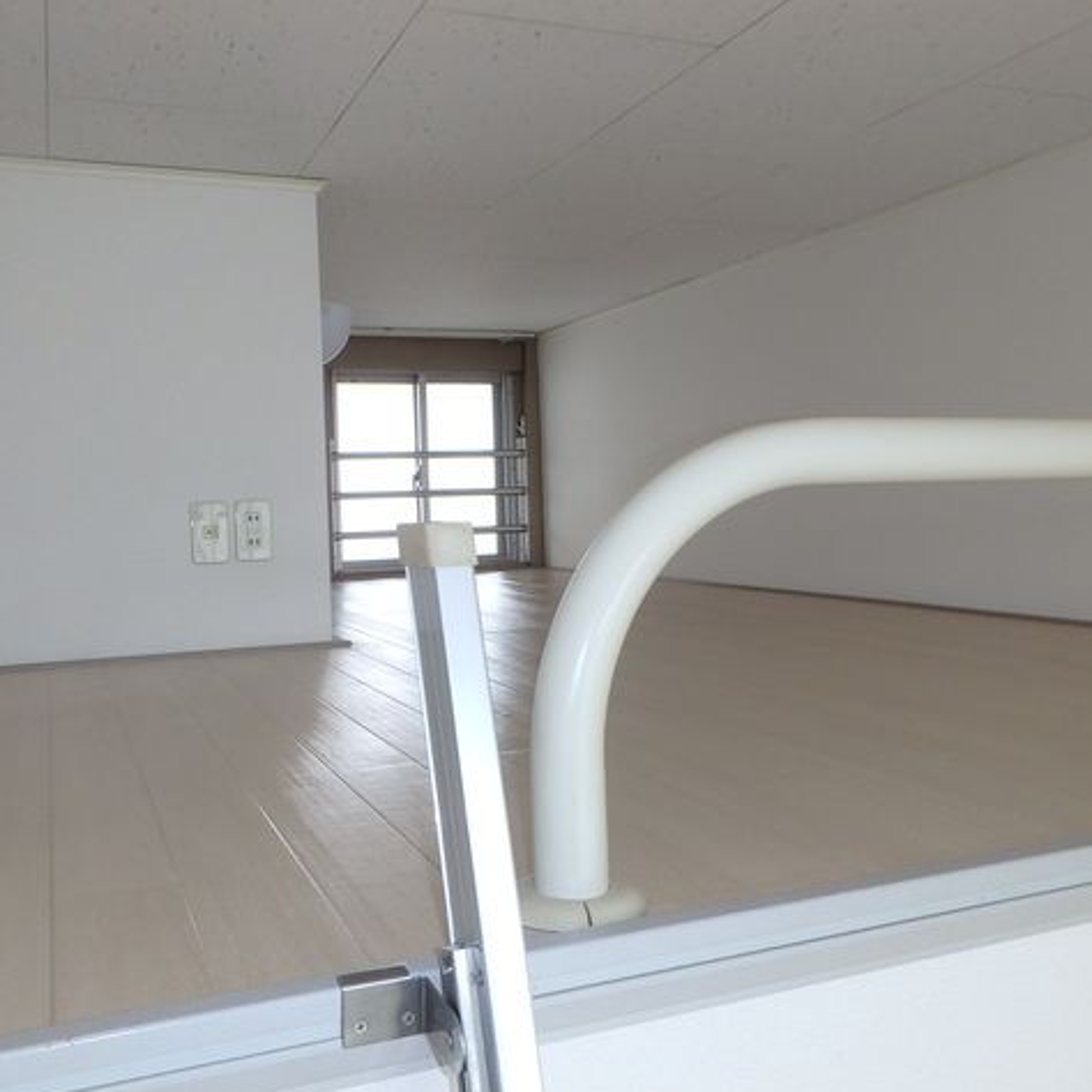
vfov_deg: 52.5
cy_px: 548
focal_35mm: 31
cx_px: 498
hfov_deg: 52.5
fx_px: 1106
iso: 400
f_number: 4.3
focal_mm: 4.7
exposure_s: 1/30
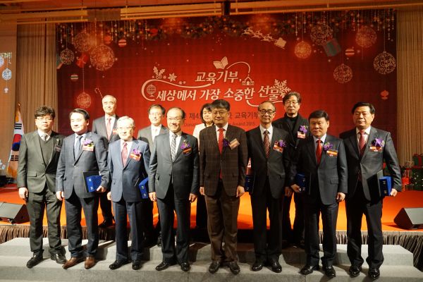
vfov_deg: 47.9
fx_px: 317
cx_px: 212
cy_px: 141
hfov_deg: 67.4
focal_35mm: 27
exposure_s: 1/160
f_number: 4
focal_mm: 18
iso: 1600
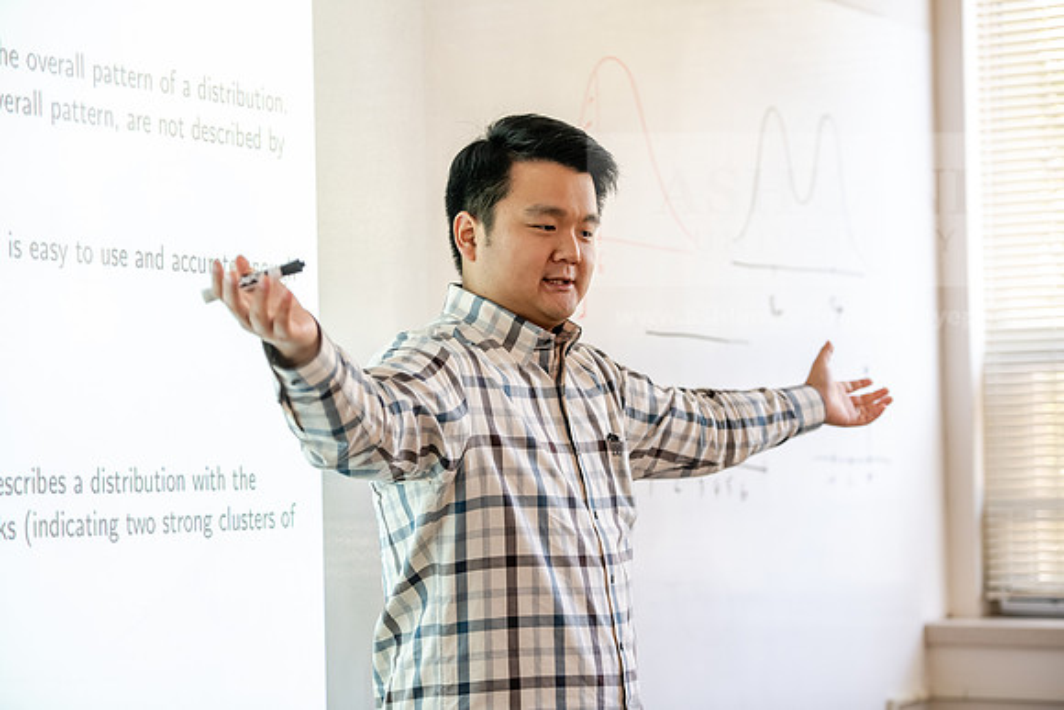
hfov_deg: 20.8
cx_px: 532
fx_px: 2897
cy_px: 355
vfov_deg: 14.0
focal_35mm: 98
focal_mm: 98
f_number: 3.2
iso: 1600
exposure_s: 1/200
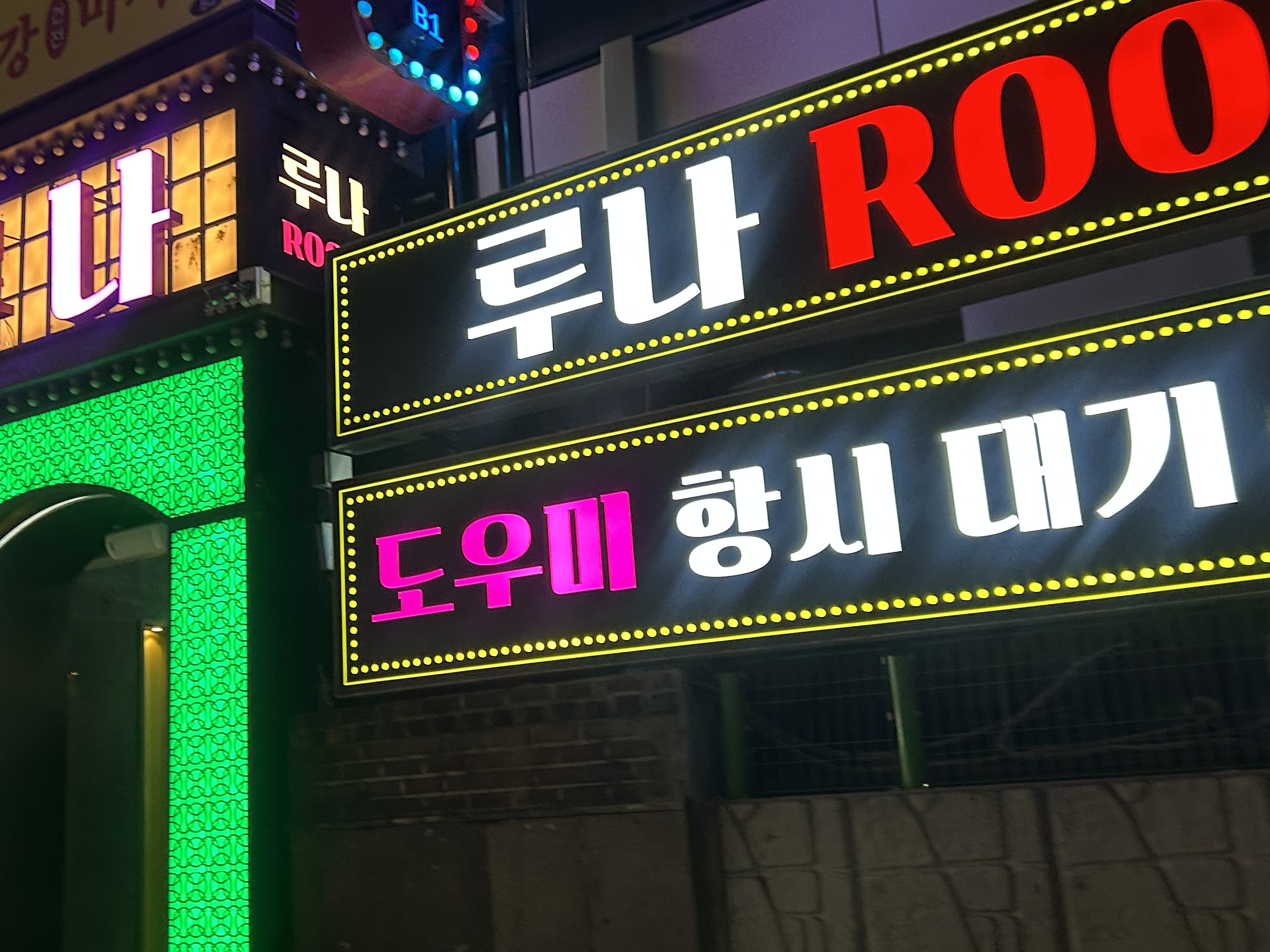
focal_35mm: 38
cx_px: 553
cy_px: 475
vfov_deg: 37.7
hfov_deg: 48.9
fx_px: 1394
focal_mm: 5.7
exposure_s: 1/60
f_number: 1.5
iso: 160
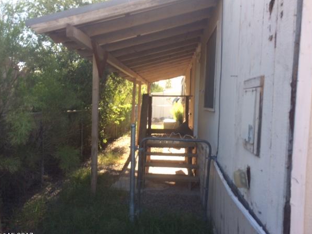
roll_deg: -1.7
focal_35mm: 31
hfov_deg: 58.3
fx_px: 279
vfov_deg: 45.4
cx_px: 151
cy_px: 121
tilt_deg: -7.1
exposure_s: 1/213
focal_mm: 4.15
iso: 32
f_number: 2.2
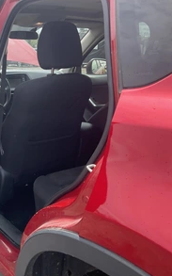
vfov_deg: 47.2
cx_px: 13
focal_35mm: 42
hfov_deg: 29.1
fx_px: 315
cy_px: 137
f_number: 1.8
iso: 25
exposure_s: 1/435
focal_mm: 3
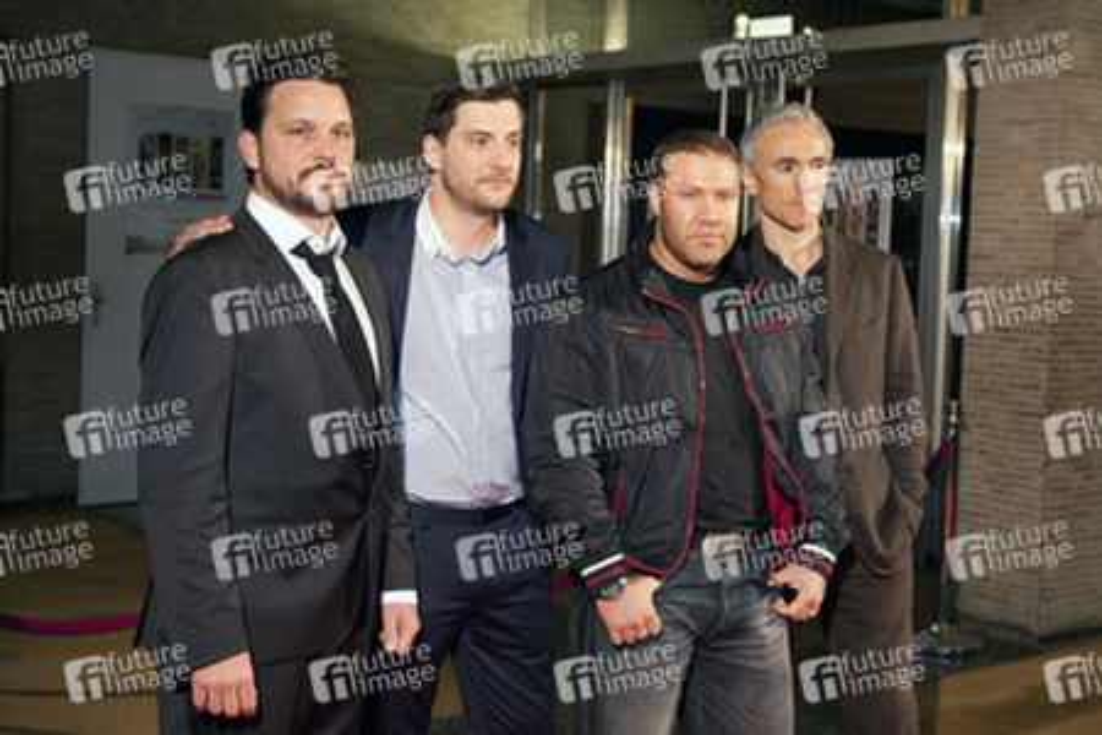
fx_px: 1377
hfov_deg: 43.6
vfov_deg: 29.9
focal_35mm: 45
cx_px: 551
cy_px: 368
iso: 1600
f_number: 4
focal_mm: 45
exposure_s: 1/160
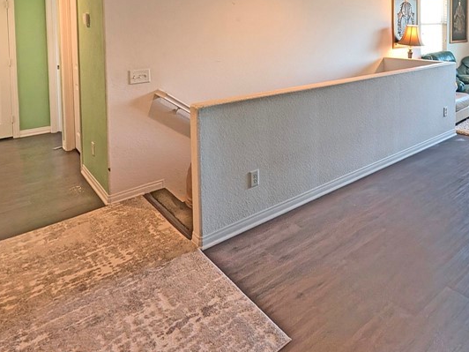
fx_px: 339
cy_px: 34
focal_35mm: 25
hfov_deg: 66.5
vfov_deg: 48.9
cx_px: 331
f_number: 2.2
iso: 137
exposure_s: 1/24
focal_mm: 1.95
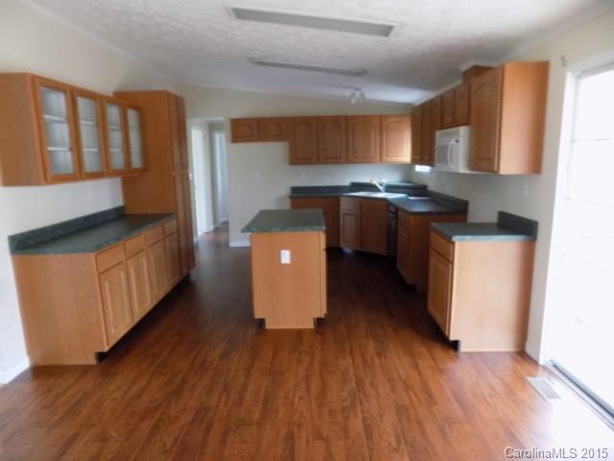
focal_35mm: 23
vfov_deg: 58.9
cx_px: 307
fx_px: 408
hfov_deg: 73.9
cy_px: 230
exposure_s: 1/2.5
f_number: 3.1
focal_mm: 4
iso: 400
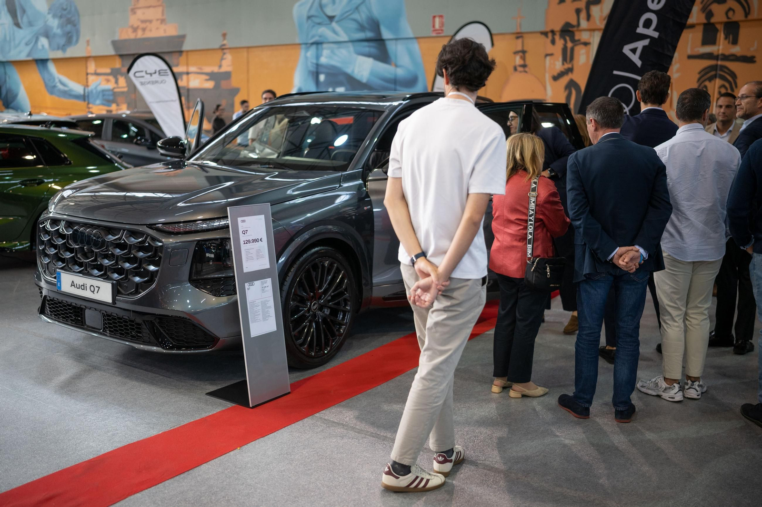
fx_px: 800
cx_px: 354
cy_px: 269
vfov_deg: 35.2
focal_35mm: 38
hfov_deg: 50.9
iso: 320
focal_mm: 35
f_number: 1.4
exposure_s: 1/320
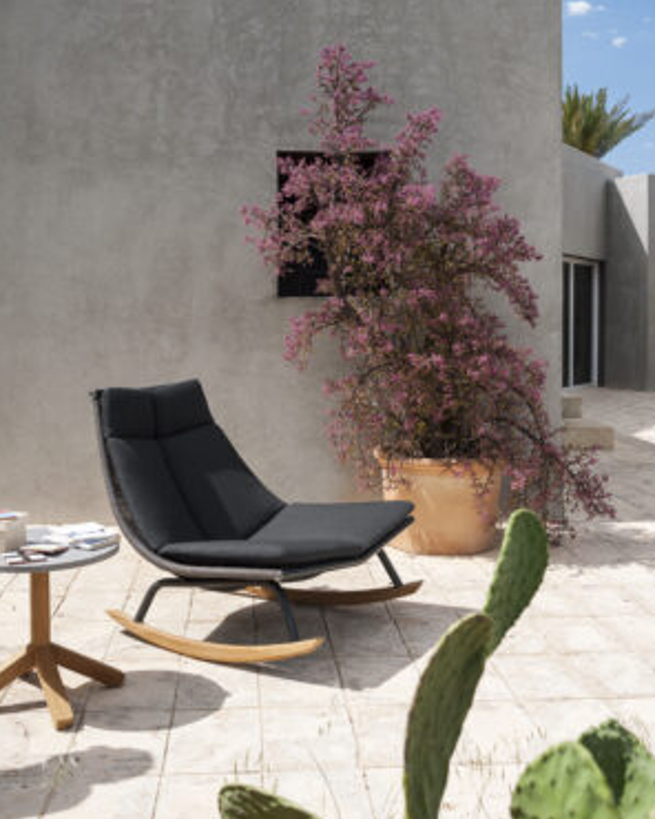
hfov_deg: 37.3
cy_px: 354
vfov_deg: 45.7
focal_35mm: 40
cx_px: 330
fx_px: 969
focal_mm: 35
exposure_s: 1/500
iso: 100
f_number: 6.3
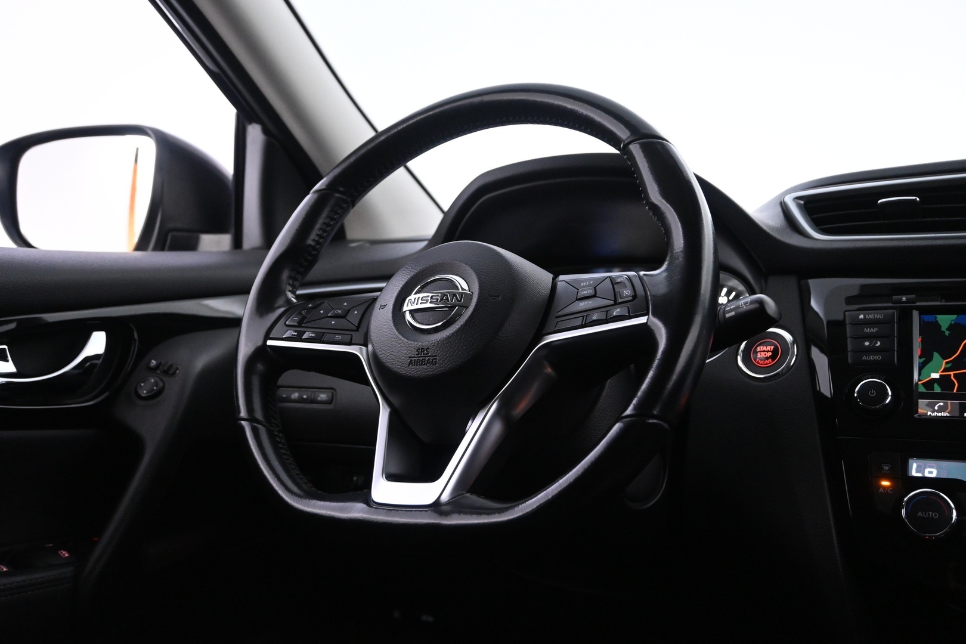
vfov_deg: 40.8
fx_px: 865
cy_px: 322
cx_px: 483
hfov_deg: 58.3
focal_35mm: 32
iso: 3200
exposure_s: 1/40
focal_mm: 21.5
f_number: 4
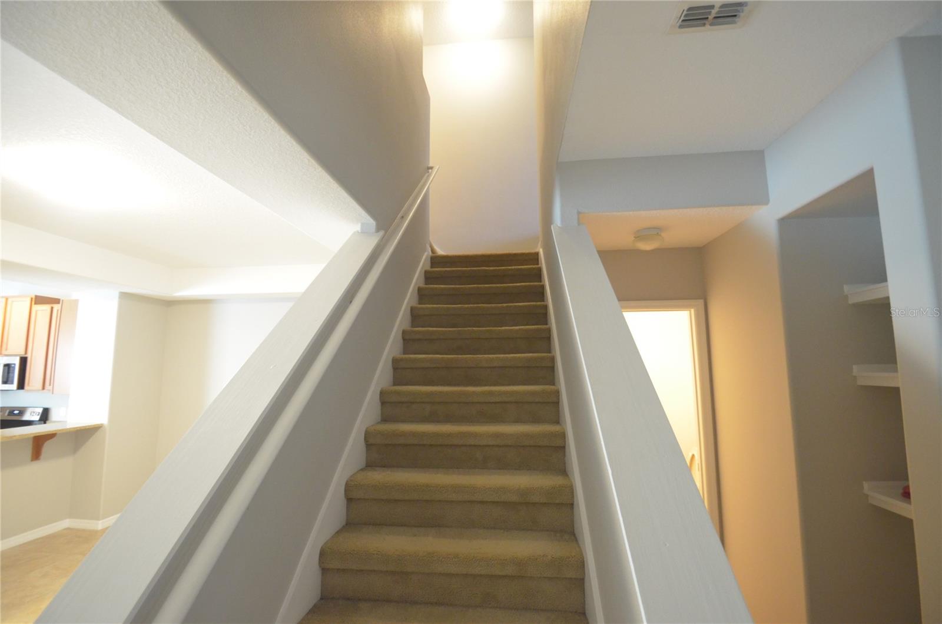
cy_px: 312
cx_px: 471
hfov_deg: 100.5
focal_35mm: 15
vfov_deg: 77.0
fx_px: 392
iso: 2500
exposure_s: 1/20
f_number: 3.5
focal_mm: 10
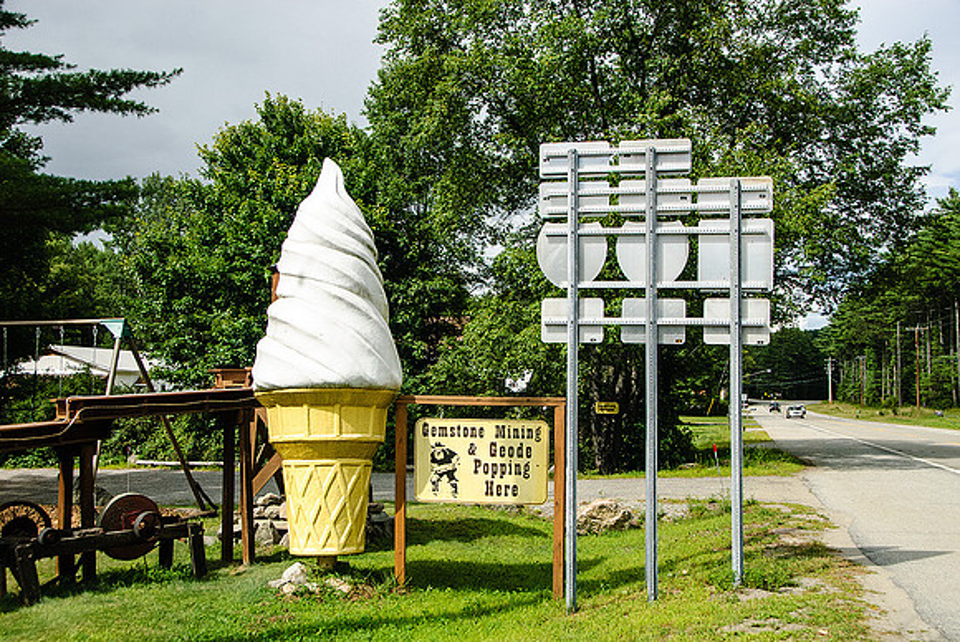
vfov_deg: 34.3
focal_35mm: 39
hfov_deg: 49.5
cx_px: 480
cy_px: 321
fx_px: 1041
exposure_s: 1/800
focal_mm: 26
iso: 400
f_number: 5.6
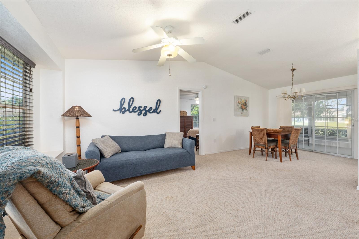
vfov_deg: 81.2
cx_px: 180
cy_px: 120
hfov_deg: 104.3
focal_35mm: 14
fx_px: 140
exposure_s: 1/2.5
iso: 320
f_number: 7.1
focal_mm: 14
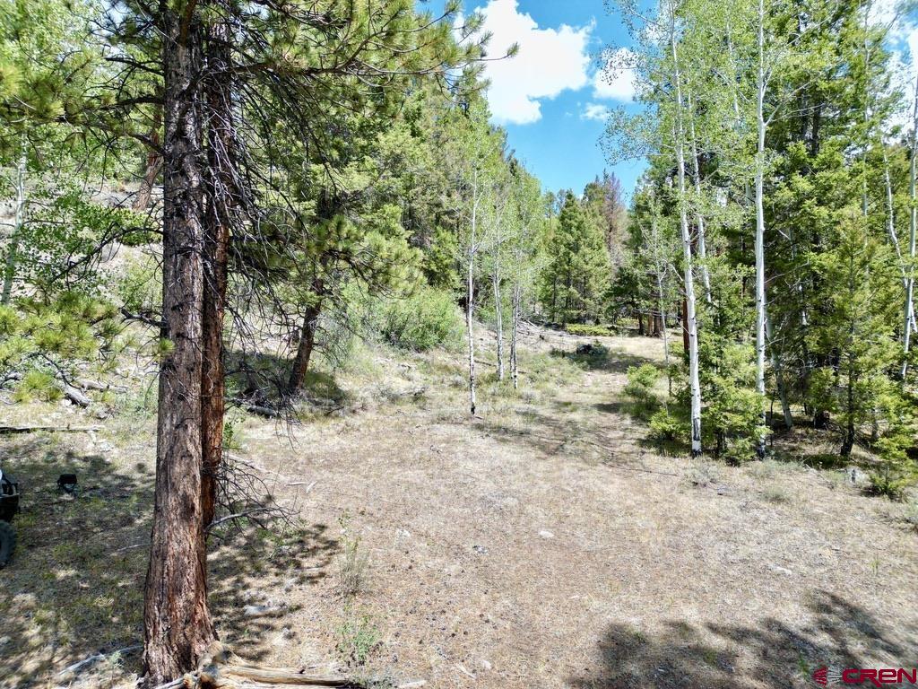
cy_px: 344
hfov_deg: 71.6
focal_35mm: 24
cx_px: 459
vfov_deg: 56.8
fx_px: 636
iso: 140
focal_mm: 6.72
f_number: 1.7
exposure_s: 1/1500
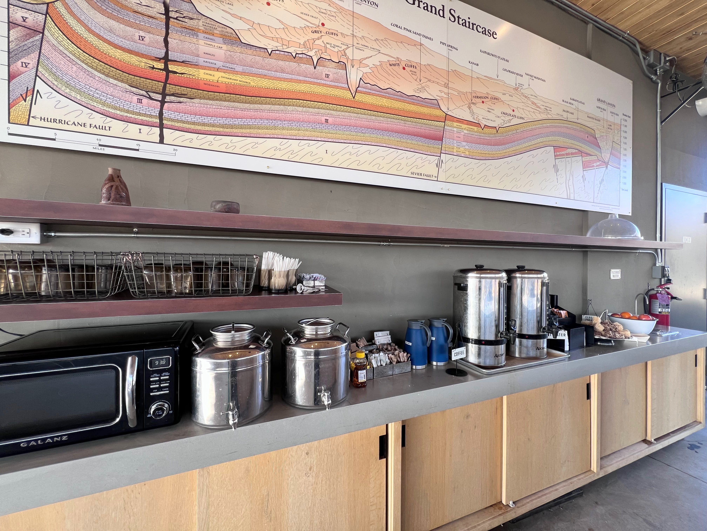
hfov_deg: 106.2
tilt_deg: +0.2
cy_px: 266
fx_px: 266
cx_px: 354
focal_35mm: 13
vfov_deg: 89.9
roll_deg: -0.4
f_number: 1.8
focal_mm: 1.57
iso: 50
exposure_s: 1/99
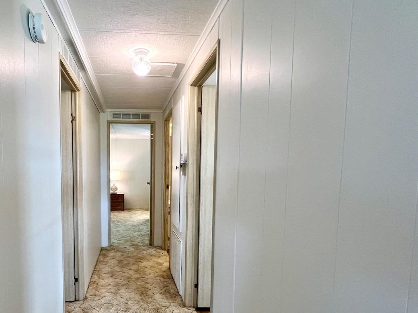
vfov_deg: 65.3
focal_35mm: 20
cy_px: 189
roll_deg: -0.2
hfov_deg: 79.9
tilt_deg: -5.2
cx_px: 151
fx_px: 242
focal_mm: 1.57
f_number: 1.8
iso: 160
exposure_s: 1/60
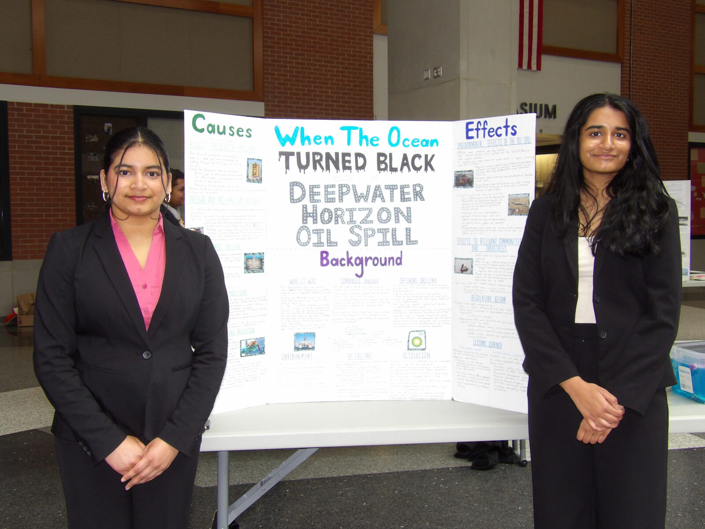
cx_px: 352
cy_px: 264
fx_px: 794
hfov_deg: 47.9
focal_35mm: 39
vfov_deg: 36.8
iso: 200
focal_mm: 7
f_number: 3.7
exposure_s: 1/30
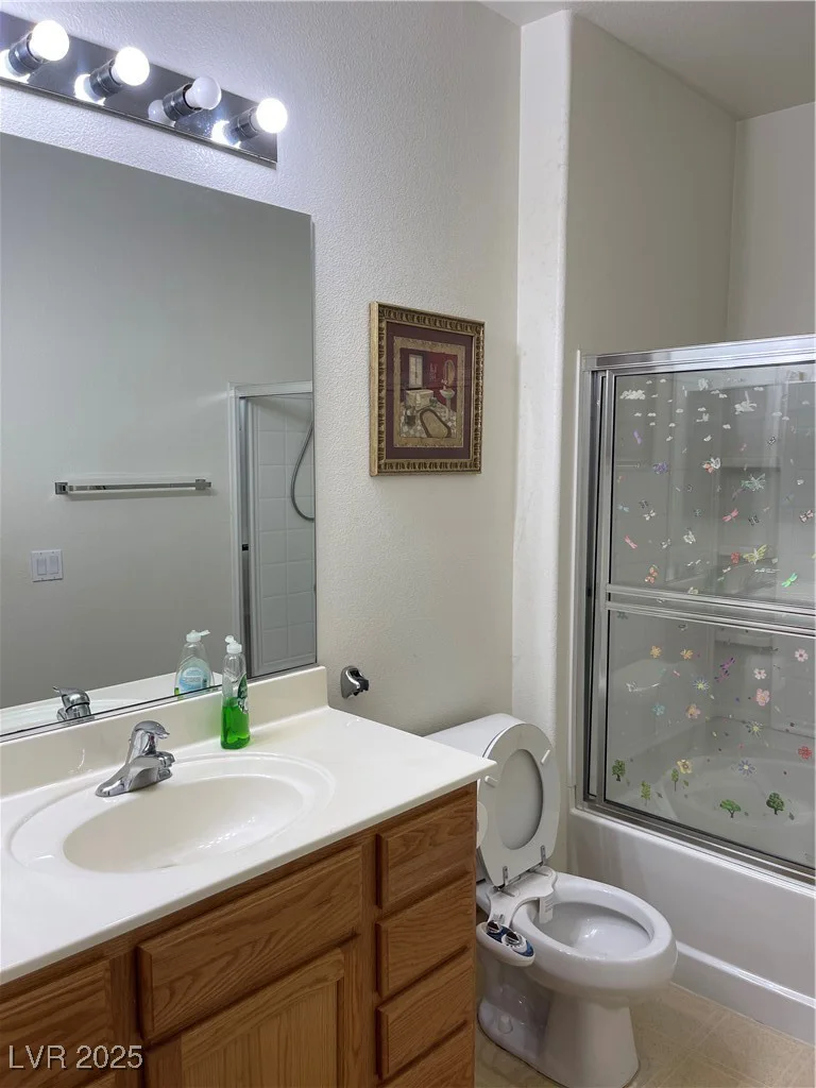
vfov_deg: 69.4
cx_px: 408
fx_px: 786
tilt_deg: -5.7
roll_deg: -0.2
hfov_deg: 54.9
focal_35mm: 25
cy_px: 544
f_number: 1.6
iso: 64
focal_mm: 5.1
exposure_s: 1/120
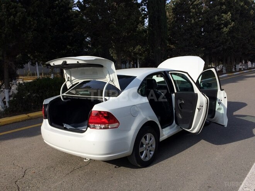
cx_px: 128
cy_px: 96
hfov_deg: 61.7
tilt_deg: -7.5
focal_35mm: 29
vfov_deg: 48.2
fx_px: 214
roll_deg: +3.4
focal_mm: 4.15
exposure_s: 1/1953
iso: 32
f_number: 2.2
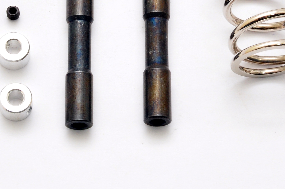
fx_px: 1724
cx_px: 145
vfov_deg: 6.3
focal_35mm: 218
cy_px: -29
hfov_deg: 9.5
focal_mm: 52
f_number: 20
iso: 400
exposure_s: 1/60
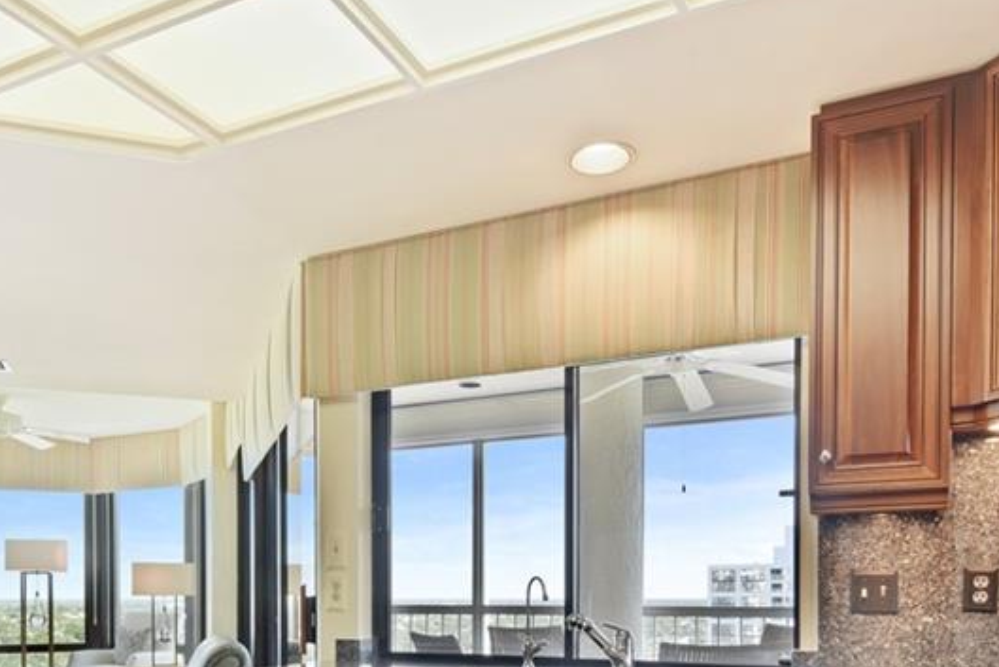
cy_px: 596
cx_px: 444
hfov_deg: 60.1
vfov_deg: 39.4
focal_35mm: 31
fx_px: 860
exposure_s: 1
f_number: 11
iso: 400
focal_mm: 16
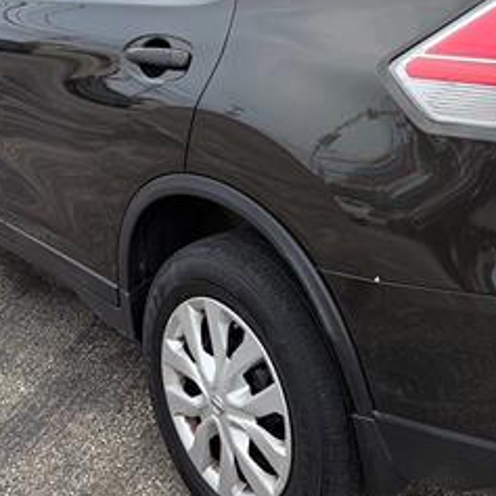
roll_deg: -0.3
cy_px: 142
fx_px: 1005
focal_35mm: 62
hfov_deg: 27.4
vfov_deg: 27.4
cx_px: 358
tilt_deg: -16.7
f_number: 1.6
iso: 64
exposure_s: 1/1263
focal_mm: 5.96
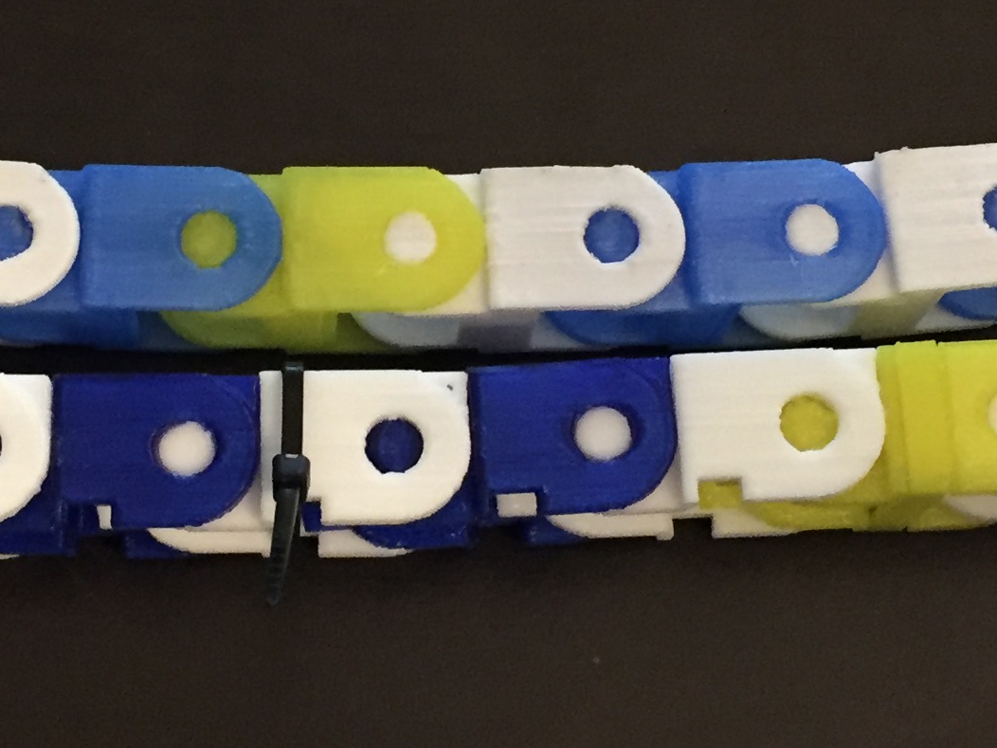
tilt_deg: -75.2
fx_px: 2592
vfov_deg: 16.4
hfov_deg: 21.7
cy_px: 317
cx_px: 368
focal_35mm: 90
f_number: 2.2
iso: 250
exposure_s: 1/15
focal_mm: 4.15
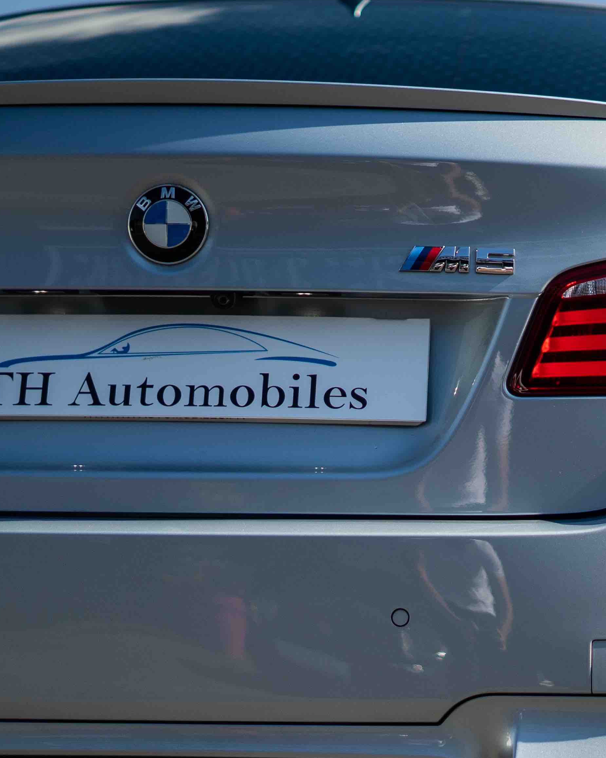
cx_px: 720
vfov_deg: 16.2
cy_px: 432
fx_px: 2668
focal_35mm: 119
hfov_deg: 12.7
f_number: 1.8
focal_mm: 50
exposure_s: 1/3200
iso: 100
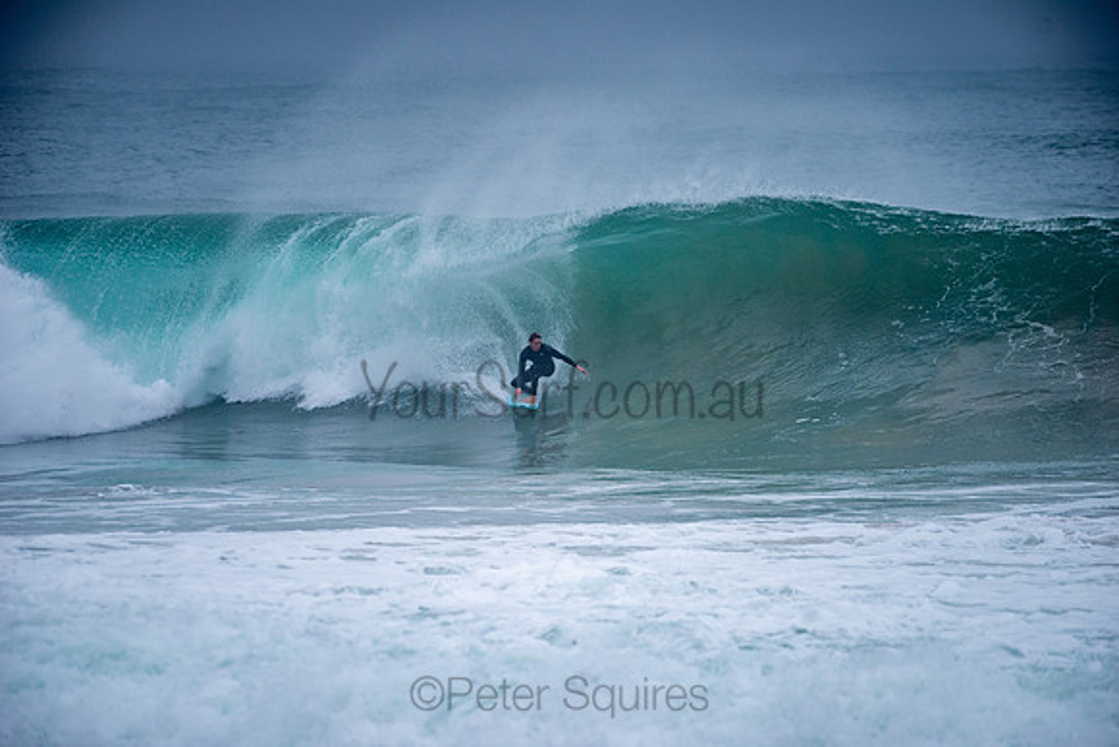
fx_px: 15545
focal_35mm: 500
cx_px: 560
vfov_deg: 2.8
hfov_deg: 4.1
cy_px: 374
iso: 220
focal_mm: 500
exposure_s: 1/1000
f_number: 5.6
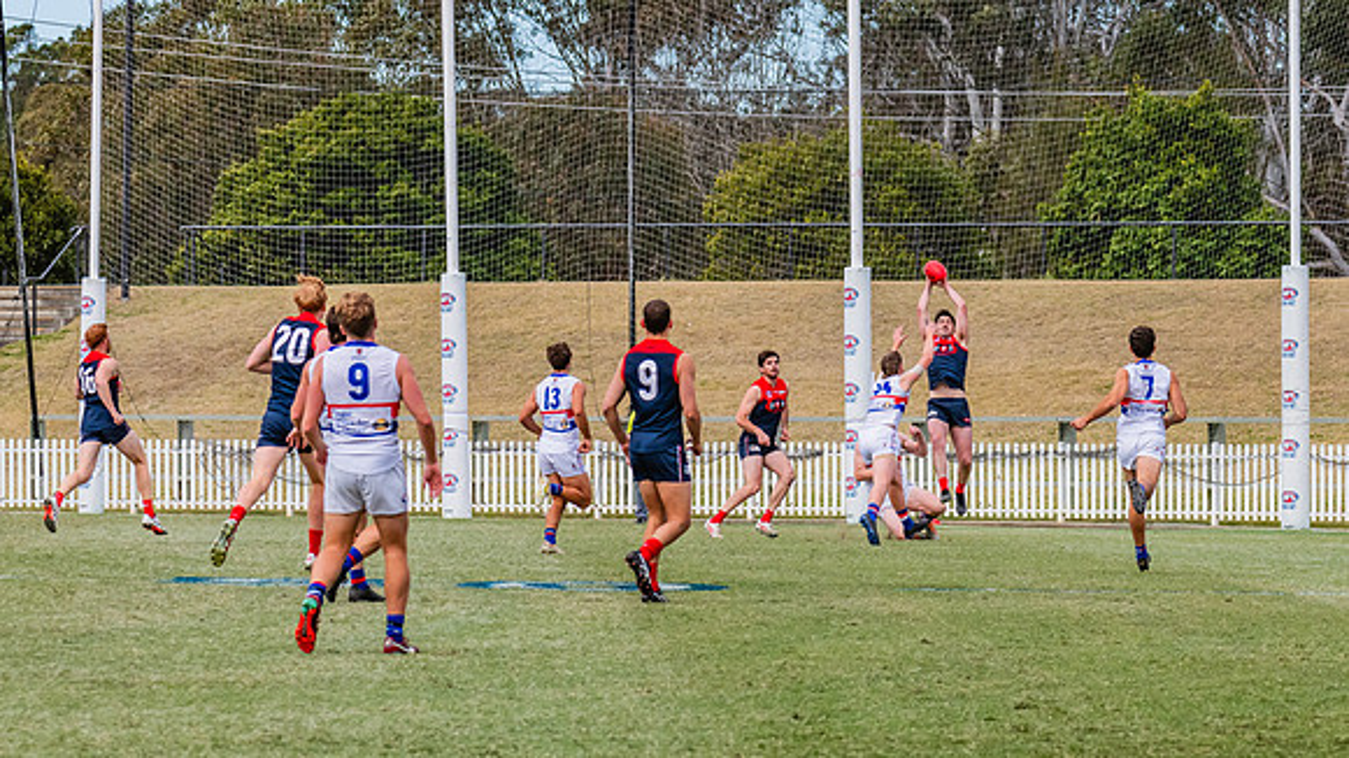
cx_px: 883
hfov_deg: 8.5
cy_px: 383
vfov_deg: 4.8
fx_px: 9100
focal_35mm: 254
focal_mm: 170
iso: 800
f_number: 9
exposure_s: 1/1600
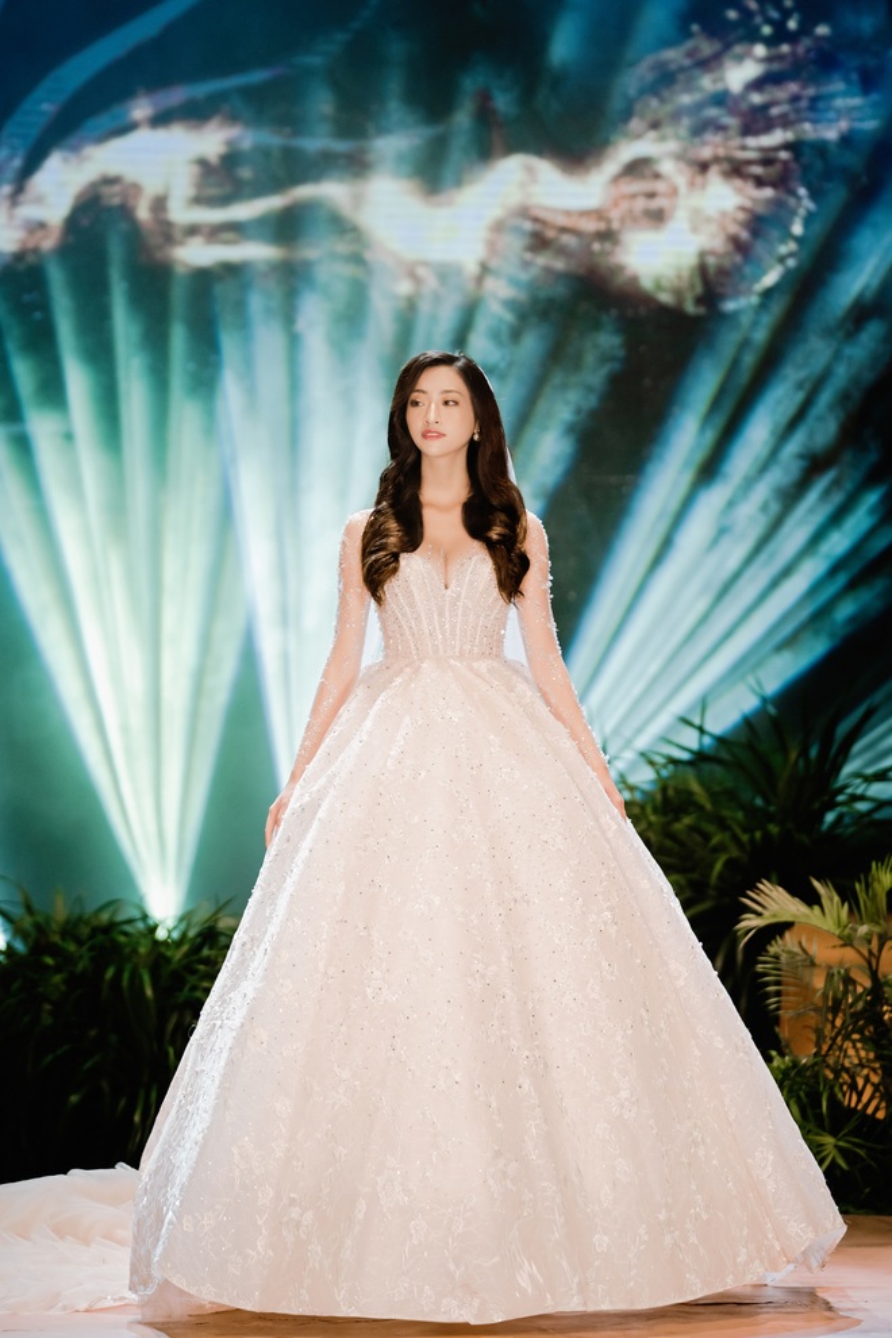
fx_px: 6838
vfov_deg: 11.2
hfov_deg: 7.5
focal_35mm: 184
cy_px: 669
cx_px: 446
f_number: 3.5
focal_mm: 184
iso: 800
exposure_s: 1/250
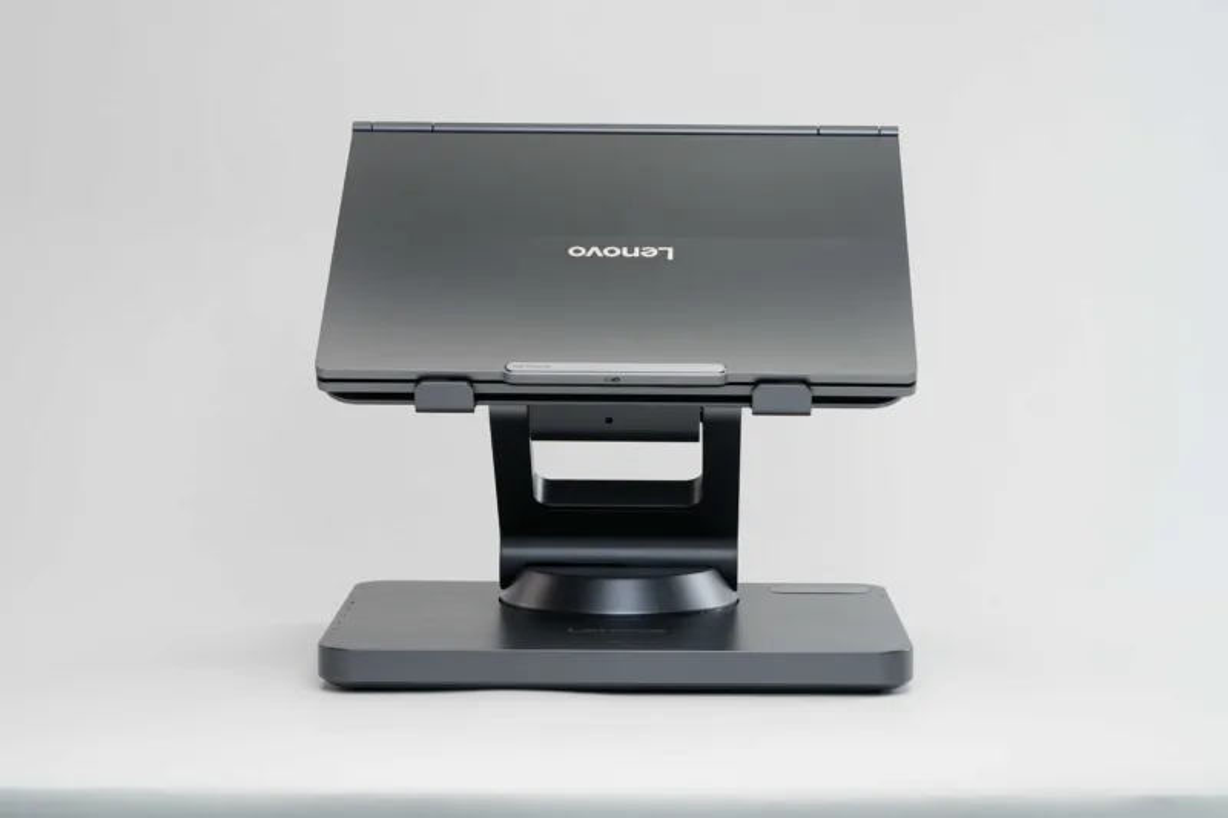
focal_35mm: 90
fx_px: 3069
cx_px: 614
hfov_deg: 22.6
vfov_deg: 15.2
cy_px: 409
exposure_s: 1/160
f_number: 11
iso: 100
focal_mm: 90
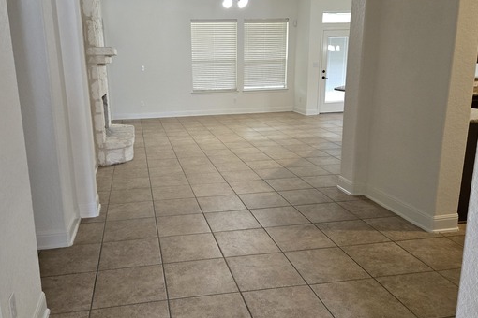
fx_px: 398
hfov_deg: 61.7
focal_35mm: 30
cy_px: 157
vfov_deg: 43.6
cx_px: 208
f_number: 1.8
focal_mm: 5.4
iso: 640
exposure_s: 1/120
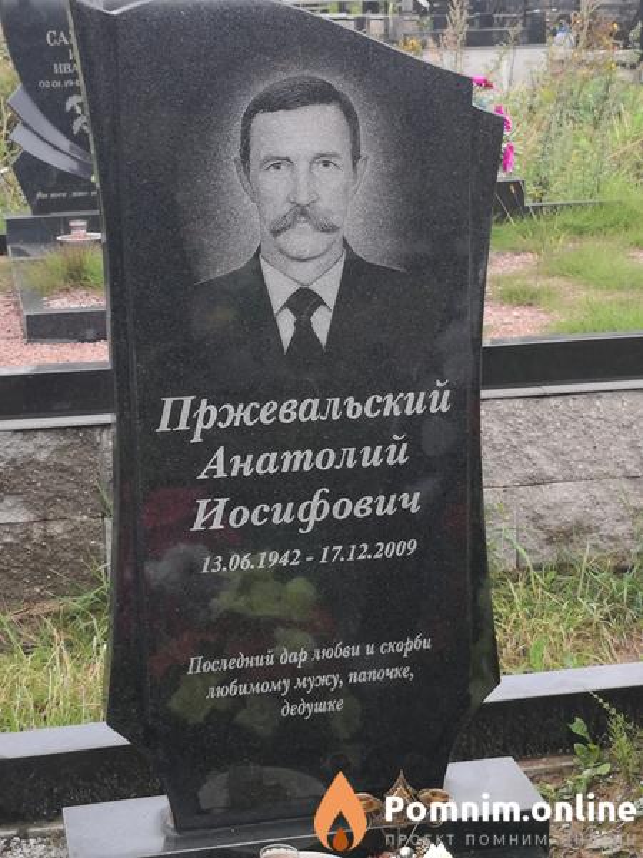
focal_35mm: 63
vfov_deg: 30.7
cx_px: 322
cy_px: 429
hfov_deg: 23.3
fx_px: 1560
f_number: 1.6
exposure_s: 1/333
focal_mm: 3.95
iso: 50
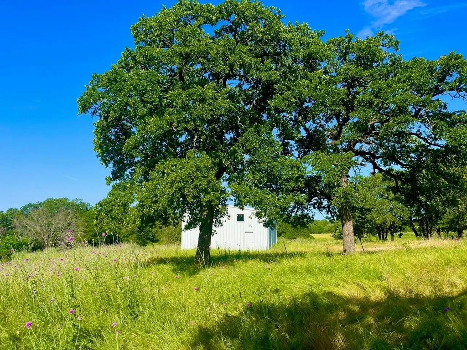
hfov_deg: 67.3
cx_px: 234
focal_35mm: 26
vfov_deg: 53.1
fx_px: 351
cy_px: 175
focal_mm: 5.1
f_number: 1.6
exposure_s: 1/2062
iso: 50
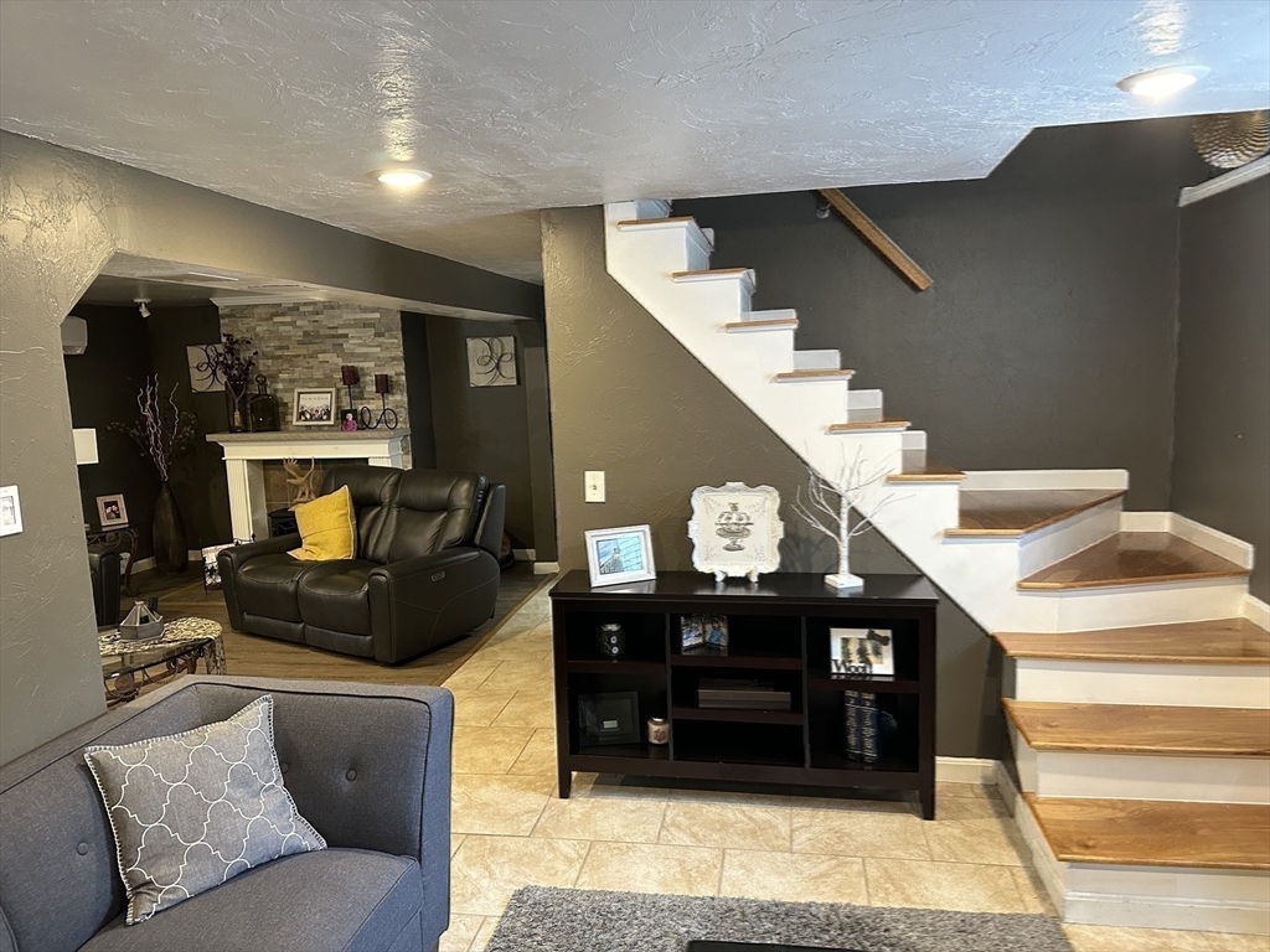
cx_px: 635
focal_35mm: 24
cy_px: 476
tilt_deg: -7.3
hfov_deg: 71.6
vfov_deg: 56.8
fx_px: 881
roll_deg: +2.1
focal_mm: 6.86
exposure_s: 1/60
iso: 500
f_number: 1.78
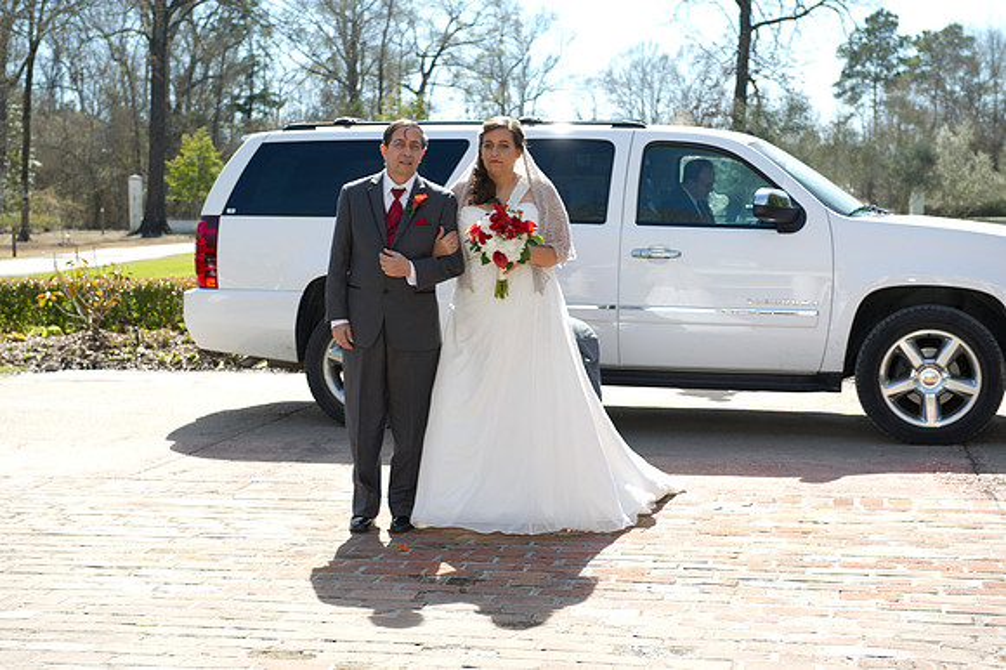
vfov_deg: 21.9
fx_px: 1732
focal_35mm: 62
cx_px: 503
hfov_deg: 32.4
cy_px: 335
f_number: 5.6
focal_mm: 62
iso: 100
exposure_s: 1/250
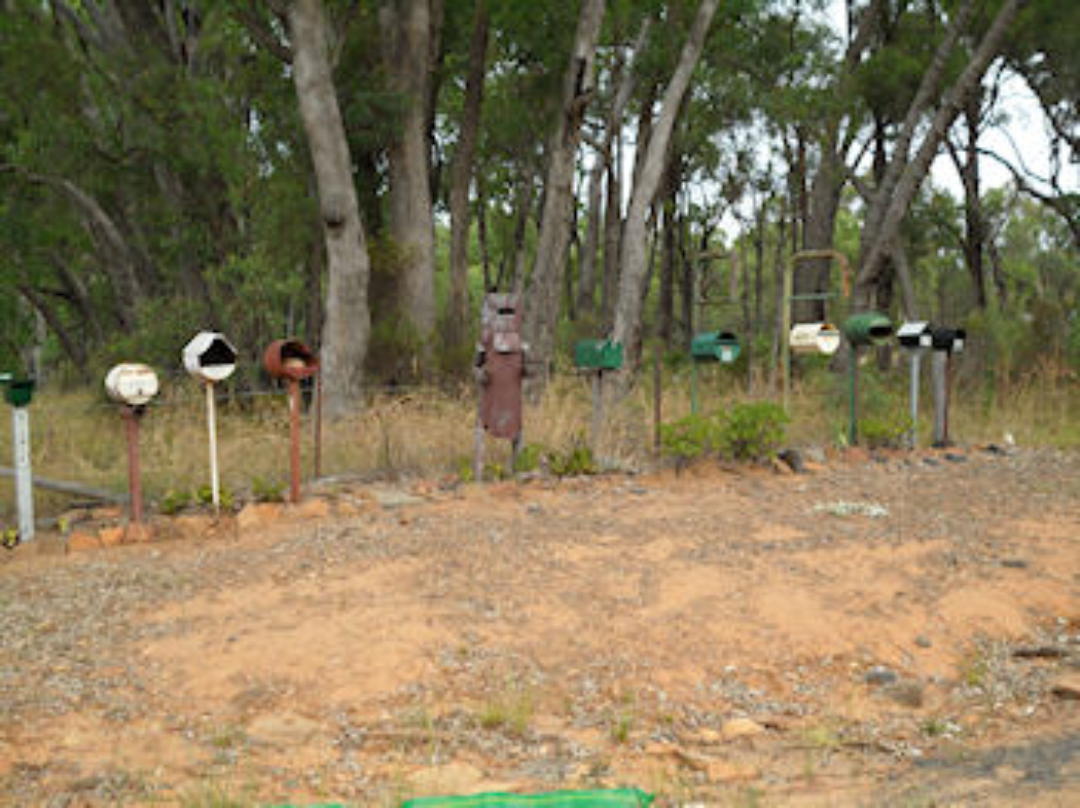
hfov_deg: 43.0
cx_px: 540
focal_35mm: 44
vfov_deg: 32.8
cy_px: 404
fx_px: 1372
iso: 80
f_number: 4.5
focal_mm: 7.8
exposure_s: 1/90
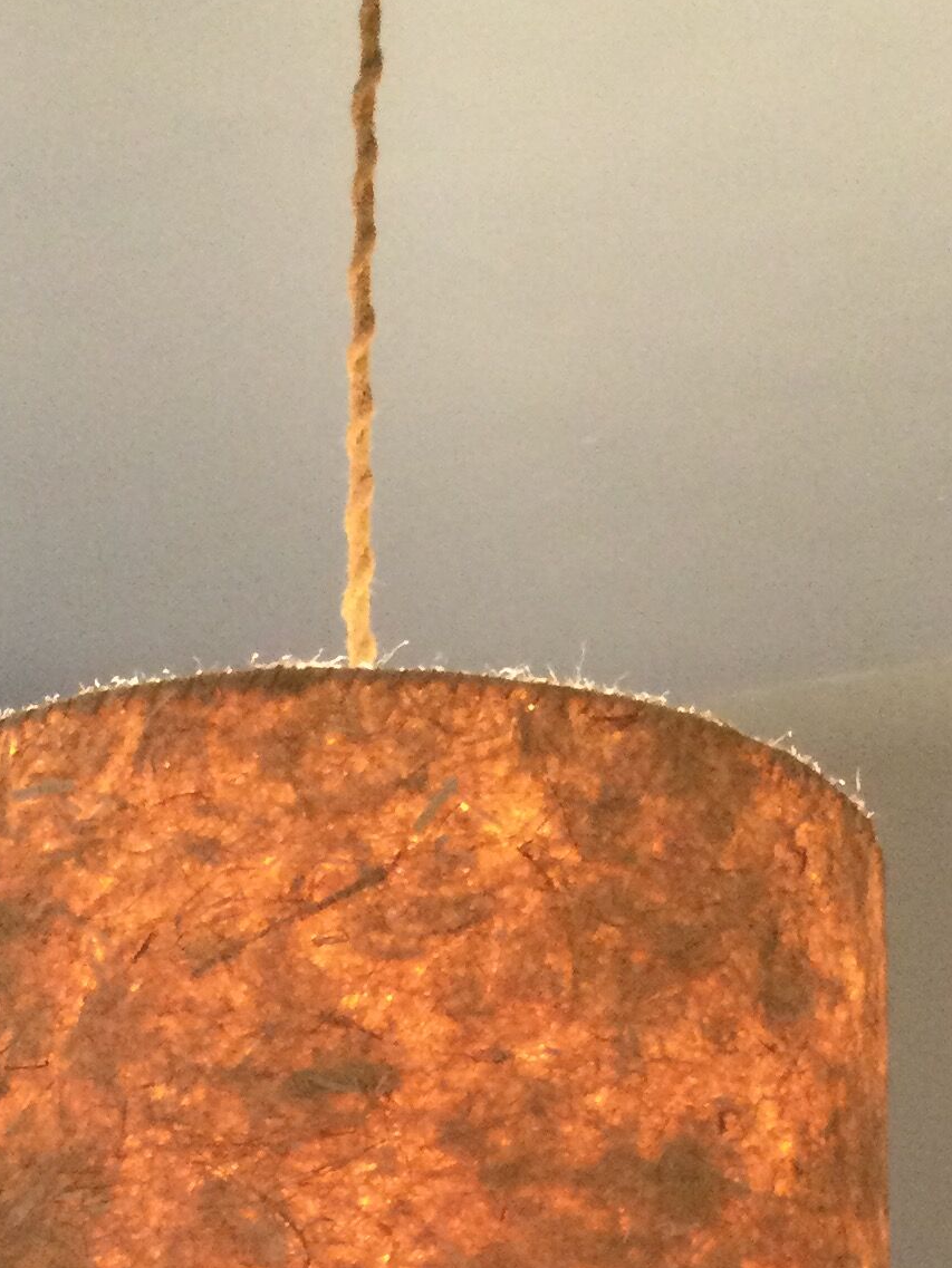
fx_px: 3263
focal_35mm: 89
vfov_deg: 19.9
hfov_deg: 16.6
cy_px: 1717
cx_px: 337
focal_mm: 3.3
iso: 200
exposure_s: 1/33
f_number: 2.4
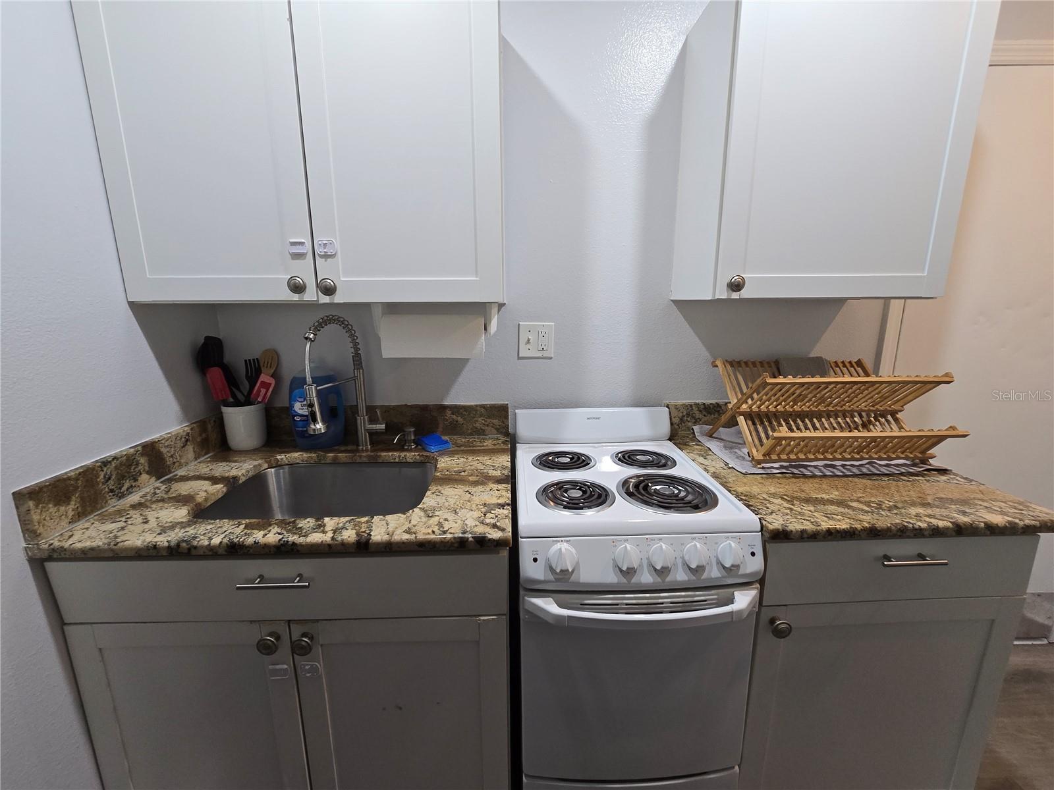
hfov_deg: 106.2
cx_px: 527
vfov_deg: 89.9
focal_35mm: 13
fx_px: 396
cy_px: 395
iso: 160
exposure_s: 1/60
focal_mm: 2.2
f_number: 2.2
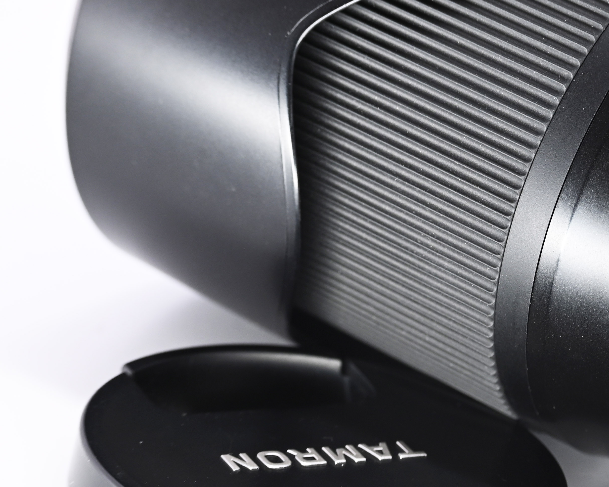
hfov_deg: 10.7
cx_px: 486
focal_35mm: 180
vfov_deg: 8.6
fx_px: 3244
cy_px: 216
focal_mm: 79
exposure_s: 1/100
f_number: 9
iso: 500
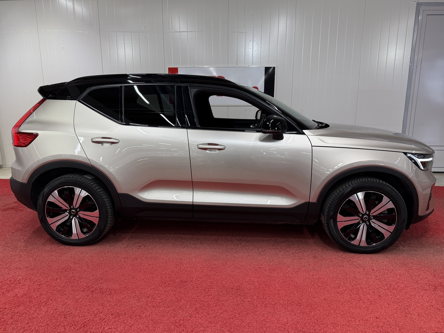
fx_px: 308
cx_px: 222
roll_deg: -1.1
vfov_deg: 56.8
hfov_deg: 71.6
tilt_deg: -11.4
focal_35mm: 24
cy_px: 166
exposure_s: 1/121
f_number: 1.78
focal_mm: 6.76
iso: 100
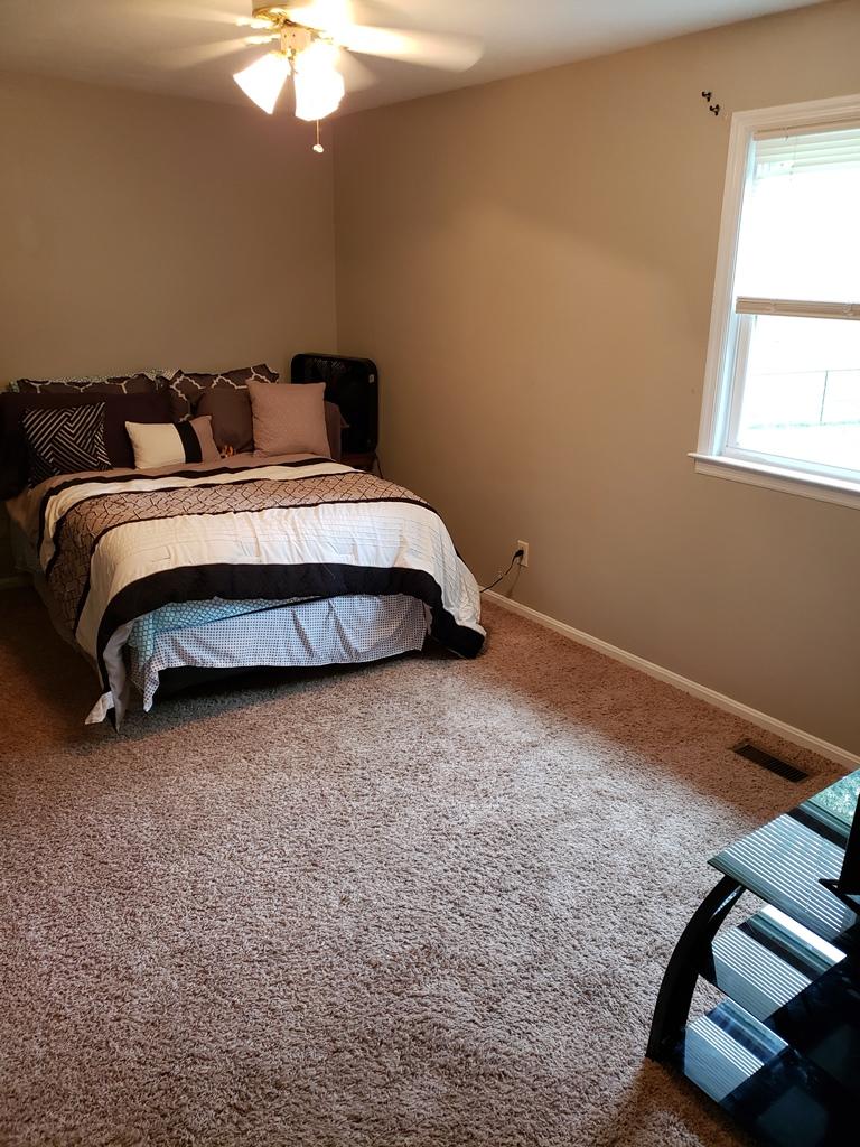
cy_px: 574
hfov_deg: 53.1
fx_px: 861
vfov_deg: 67.3
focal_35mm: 26
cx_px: 430
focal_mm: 4.3
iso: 250
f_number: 1.5
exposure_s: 1/40
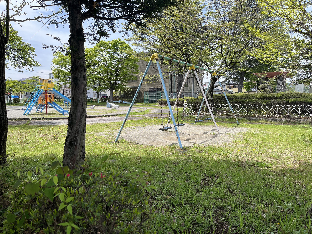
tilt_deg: -5.6
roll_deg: +0.8
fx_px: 234
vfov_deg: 53.1
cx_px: 156
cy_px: 117
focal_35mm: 26
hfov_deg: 67.3
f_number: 1.6
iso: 50
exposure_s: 1/1600
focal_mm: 5.1
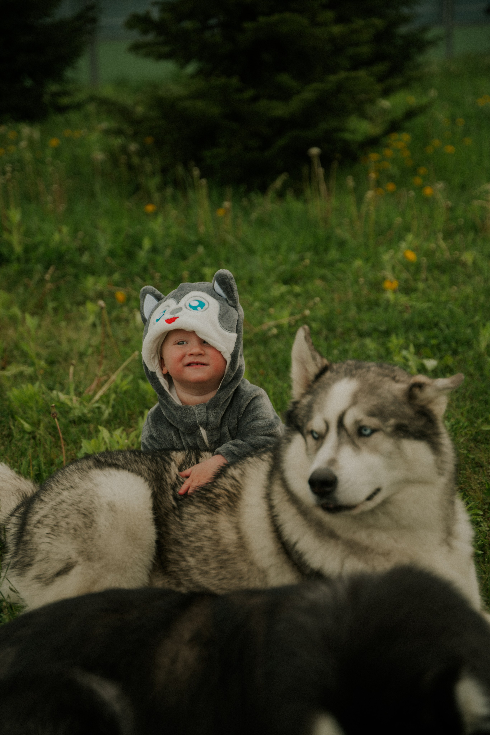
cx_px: 245
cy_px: 368
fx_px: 1184
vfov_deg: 34.5
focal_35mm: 58
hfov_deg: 23.4
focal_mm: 58
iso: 100
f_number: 2.8
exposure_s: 1/125
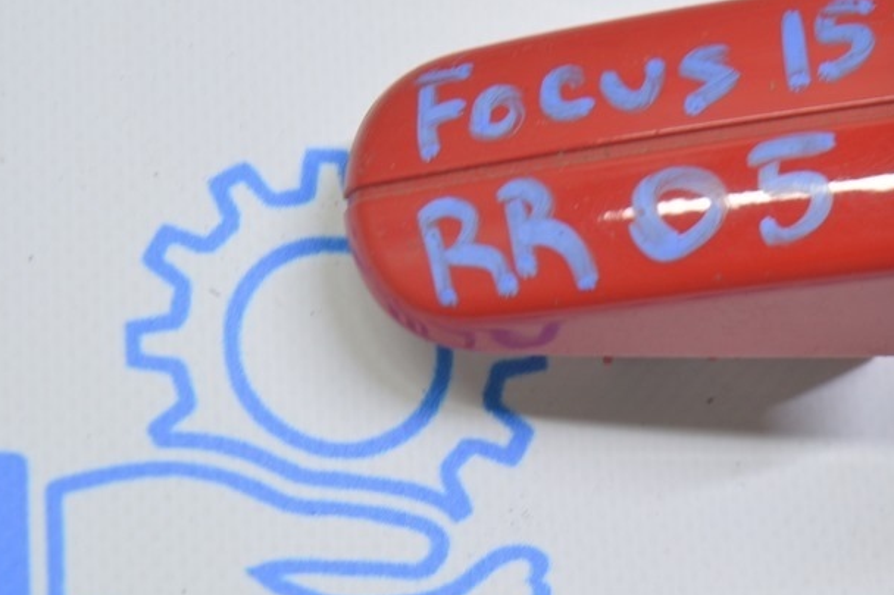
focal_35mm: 139
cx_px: 640
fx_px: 3447
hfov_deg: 14.7
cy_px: 170
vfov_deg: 9.9
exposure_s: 1/20
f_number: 5.6
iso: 400
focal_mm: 55
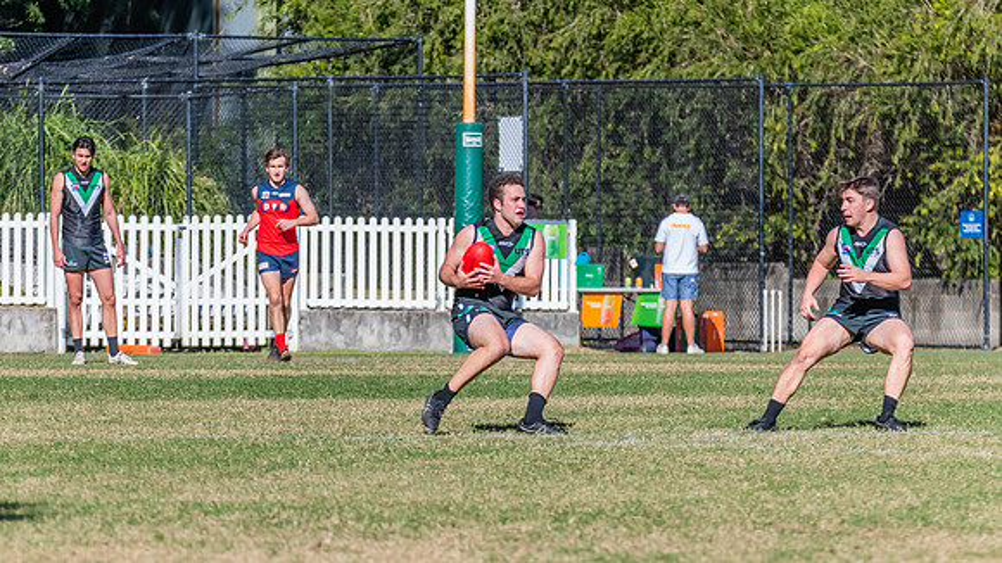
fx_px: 10431
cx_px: 488
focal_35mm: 393
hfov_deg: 5.5
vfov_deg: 3.1
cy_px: 231
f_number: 10
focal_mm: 320
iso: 800
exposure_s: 1/1600
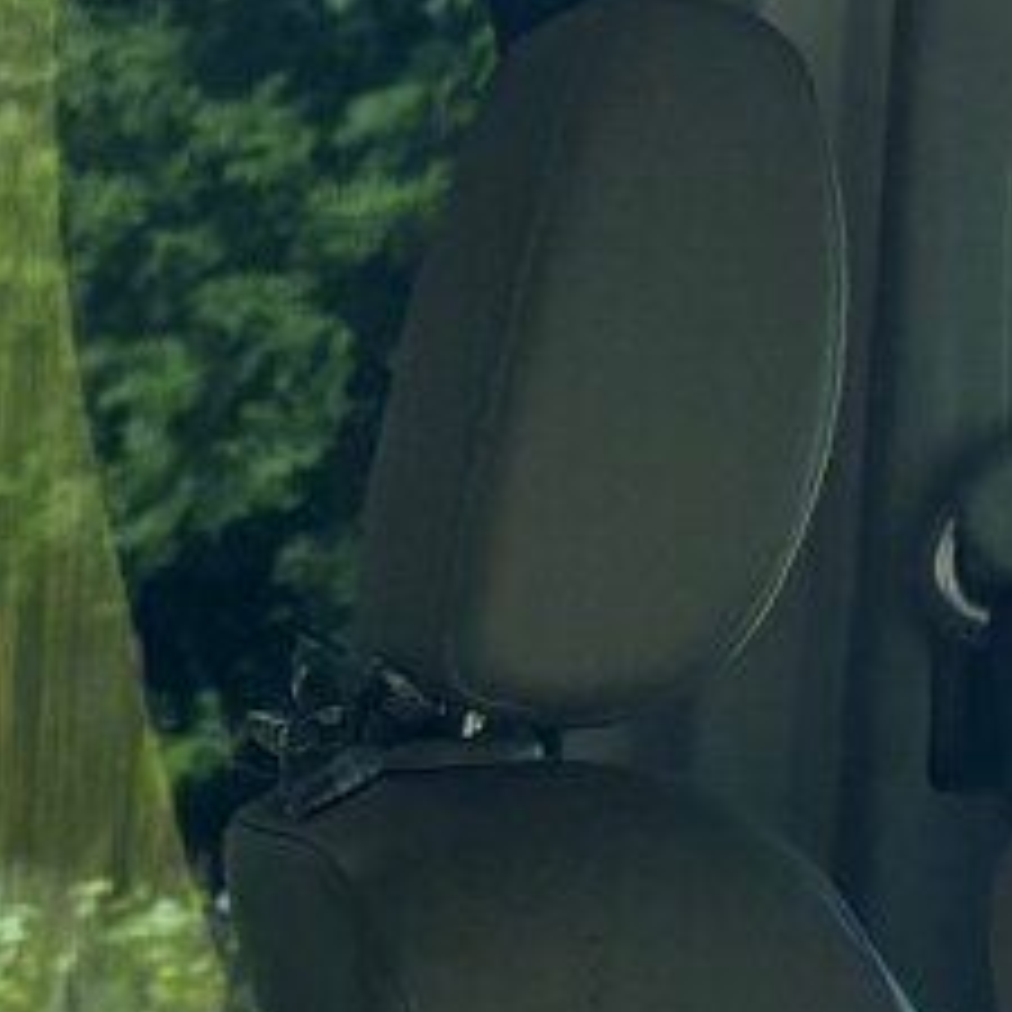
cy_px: 2746
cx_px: -121
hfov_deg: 8.7
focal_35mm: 199
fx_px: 6582
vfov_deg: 7.9
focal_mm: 5.96
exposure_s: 1/865
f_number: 1.6
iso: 50
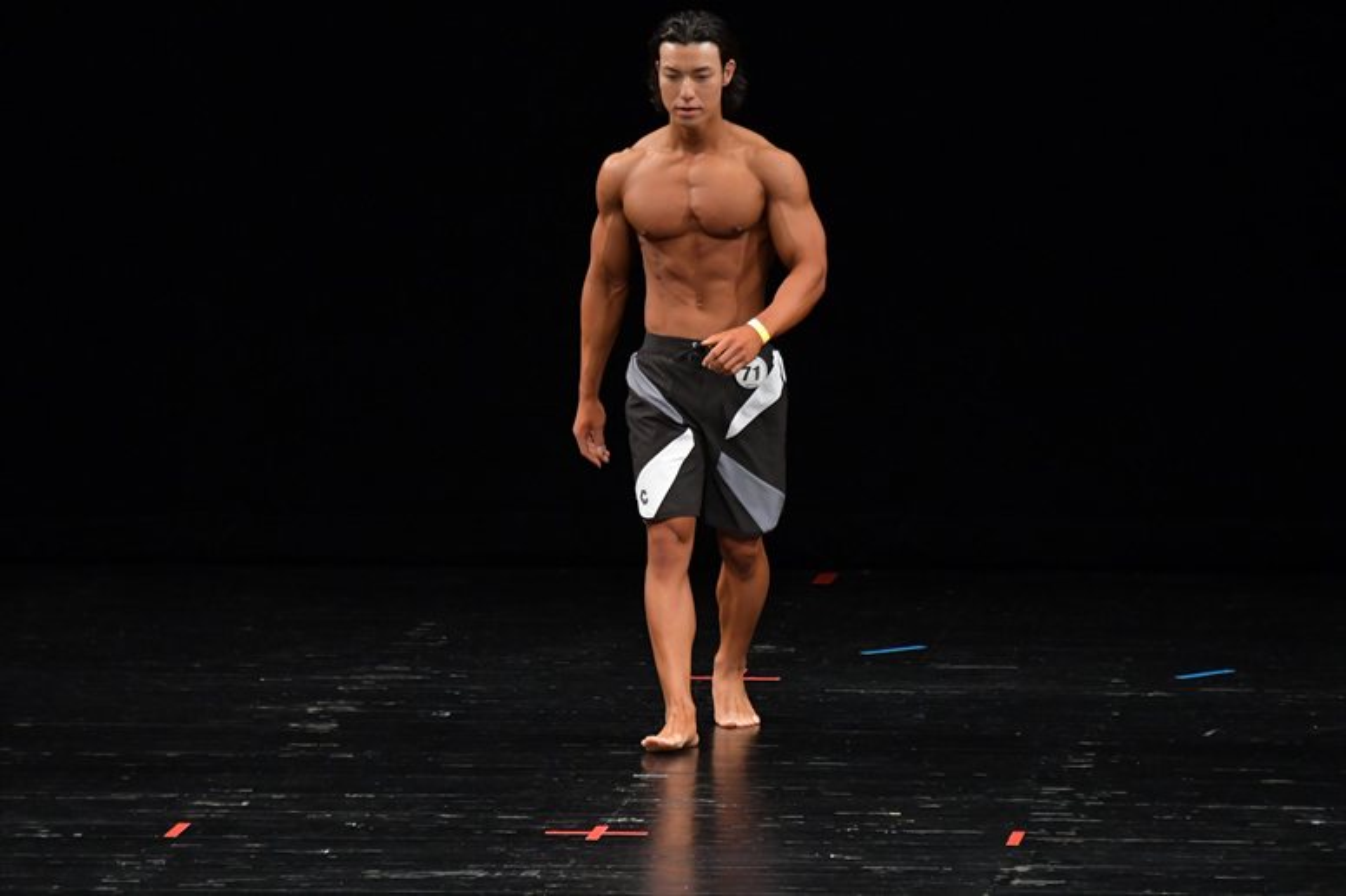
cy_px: 448
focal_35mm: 300
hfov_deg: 6.9
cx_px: 673
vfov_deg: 4.6
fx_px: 11211
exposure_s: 1/400
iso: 3200
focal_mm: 200
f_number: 5.6
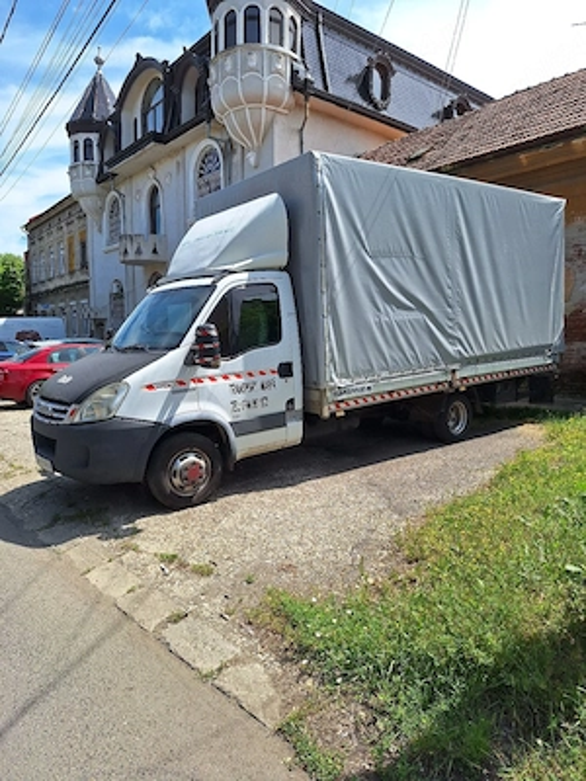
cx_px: 293
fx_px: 519
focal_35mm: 23
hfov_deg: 58.9
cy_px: 390
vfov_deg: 73.9
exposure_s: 1/5000
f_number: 1.8
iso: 40
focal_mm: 5.54
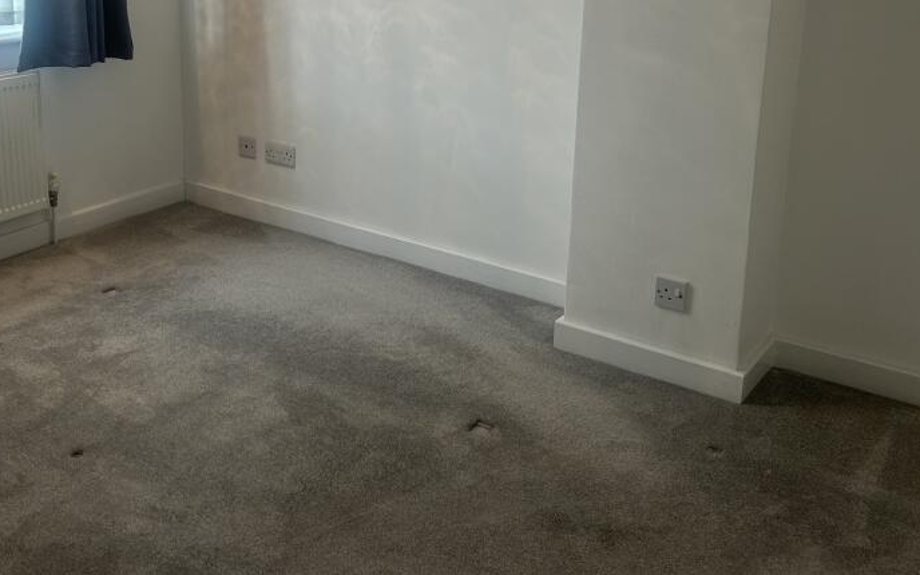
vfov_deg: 30.4
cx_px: 372
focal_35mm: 41
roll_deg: -1.2
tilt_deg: -12.4
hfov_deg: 48.0
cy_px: 107
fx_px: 1028
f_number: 1.5
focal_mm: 5.7
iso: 64
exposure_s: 1/50
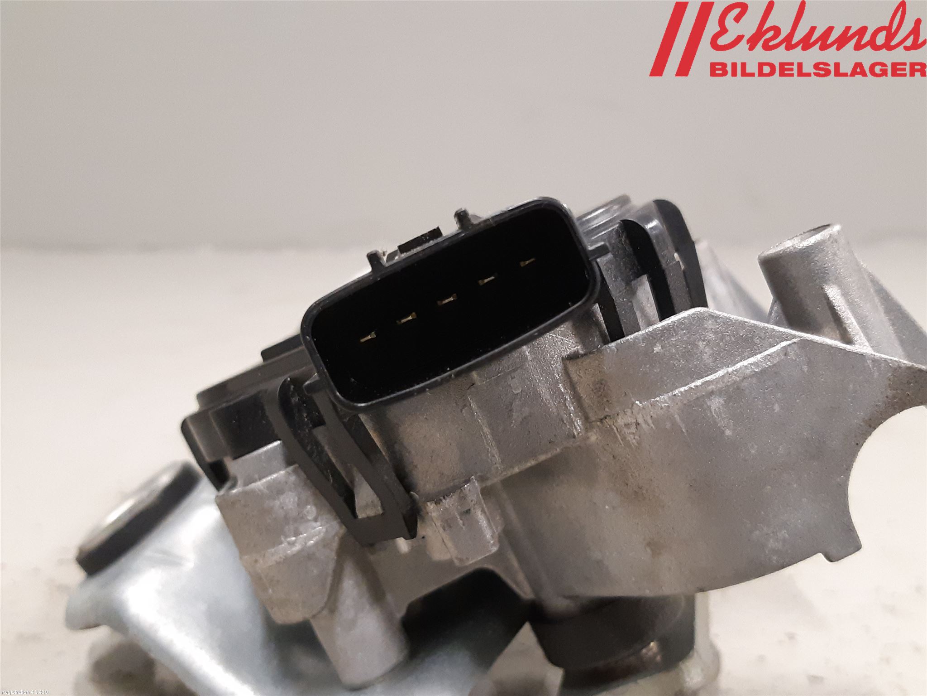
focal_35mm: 26
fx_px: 696
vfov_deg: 53.1
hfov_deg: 67.3
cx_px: 464
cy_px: 348
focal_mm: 3.93
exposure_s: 1/50
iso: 320
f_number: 1.7
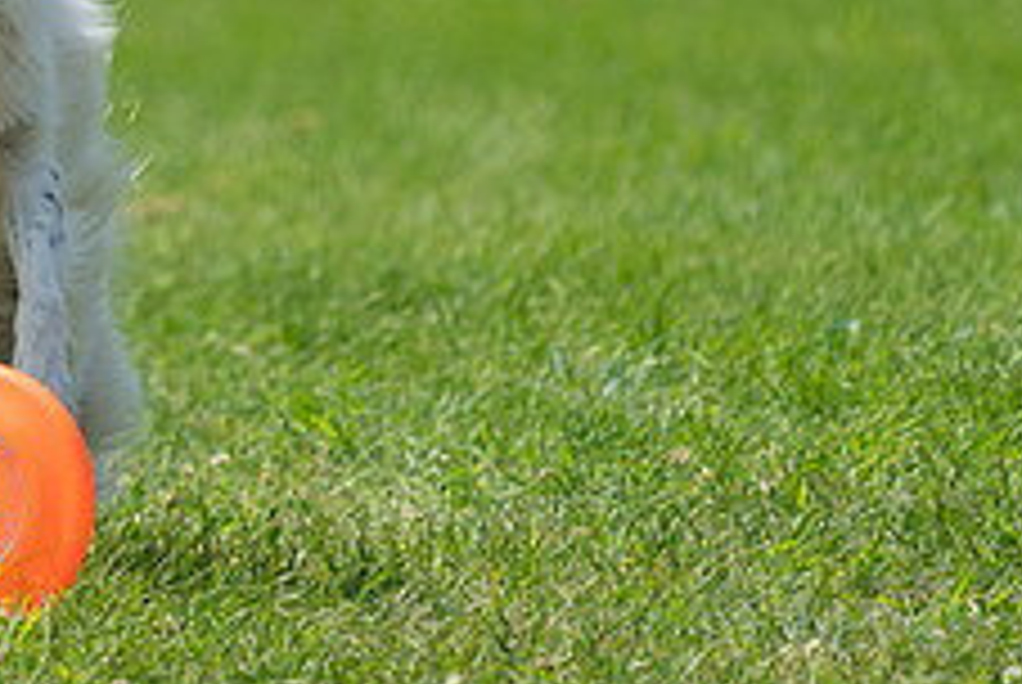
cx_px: -70
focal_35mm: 630
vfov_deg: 2.2
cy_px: -178
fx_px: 17908
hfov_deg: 3.3
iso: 800
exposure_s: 1/4000
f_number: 5.6
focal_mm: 239
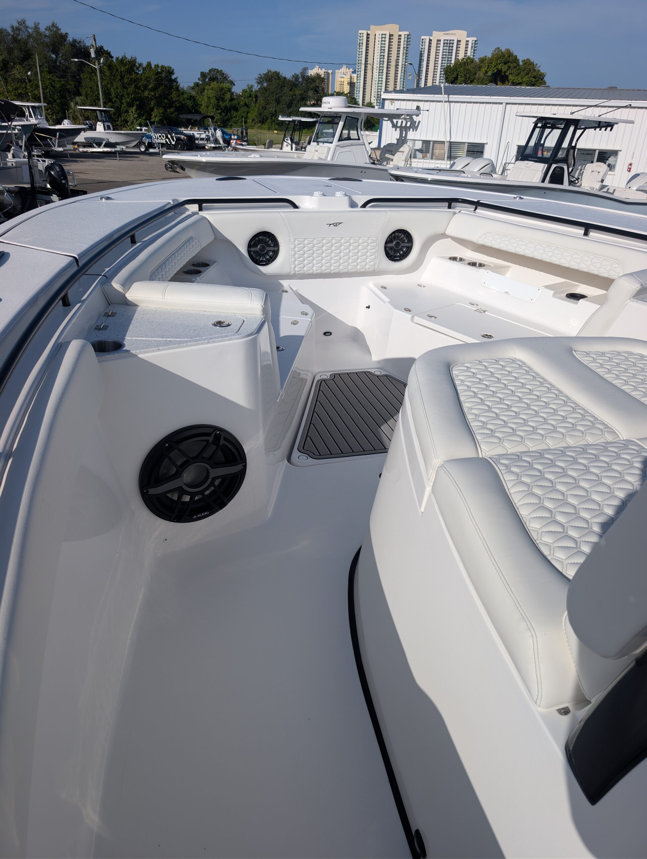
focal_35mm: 24
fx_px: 597
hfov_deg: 56.9
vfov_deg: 71.5
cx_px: 324
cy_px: 430
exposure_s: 1/2532
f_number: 1.68
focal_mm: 6.9
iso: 21
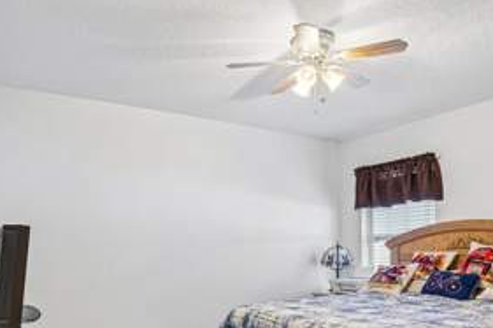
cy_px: 246
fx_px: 397
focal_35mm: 29
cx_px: 216
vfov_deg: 43.5
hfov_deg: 63.5
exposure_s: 1/6
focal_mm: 17
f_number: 9
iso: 400
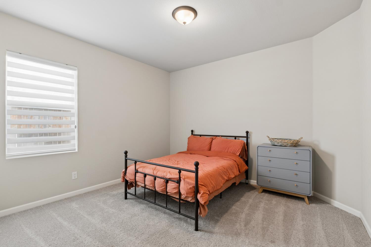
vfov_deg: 72.1
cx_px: 186
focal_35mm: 16
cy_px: 124
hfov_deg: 95.0
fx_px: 170
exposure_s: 1/2
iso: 125
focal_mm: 11
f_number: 7.1
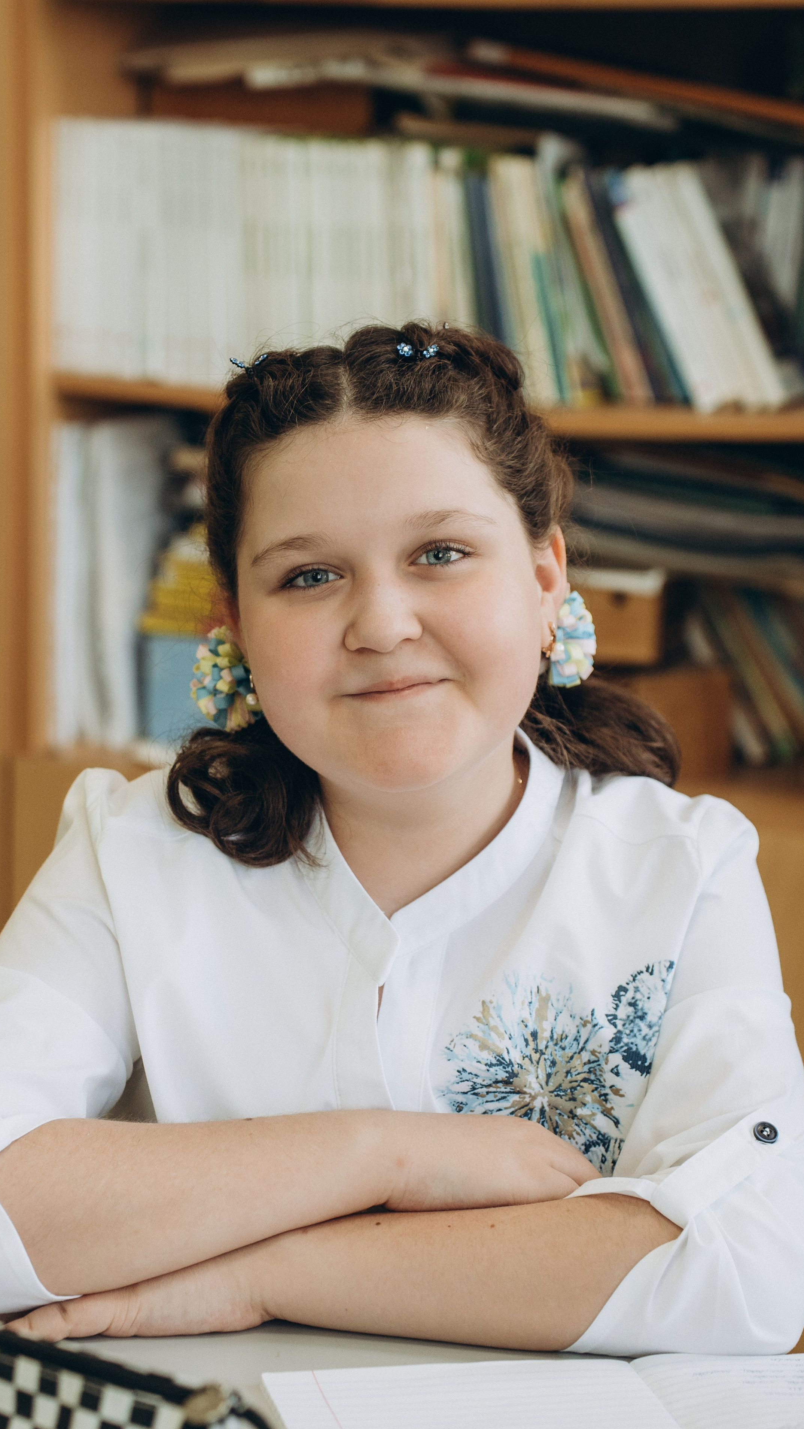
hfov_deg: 12.4
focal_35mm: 98
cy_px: 718
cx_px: 342
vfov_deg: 21.8
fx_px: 3714
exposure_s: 1/250
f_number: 3.2
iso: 500
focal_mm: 62
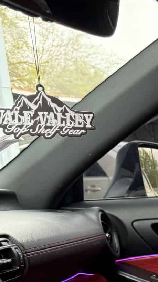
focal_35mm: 82
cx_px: 329
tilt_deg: -18.4
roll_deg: -0.5
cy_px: 413
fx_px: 611
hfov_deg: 12.7
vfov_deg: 21.9
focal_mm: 6.76
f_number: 1.78
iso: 125
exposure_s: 1/121
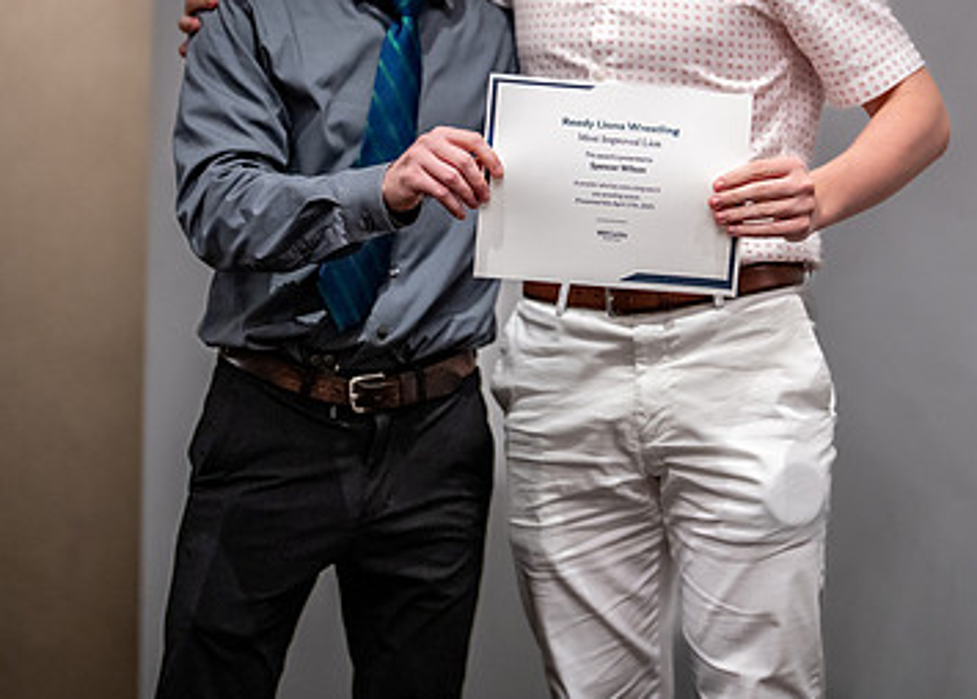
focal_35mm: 88
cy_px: 162
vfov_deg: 16.2
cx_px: 578
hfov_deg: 22.6
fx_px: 2443
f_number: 1.2
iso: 1250
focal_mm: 50
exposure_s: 1/400
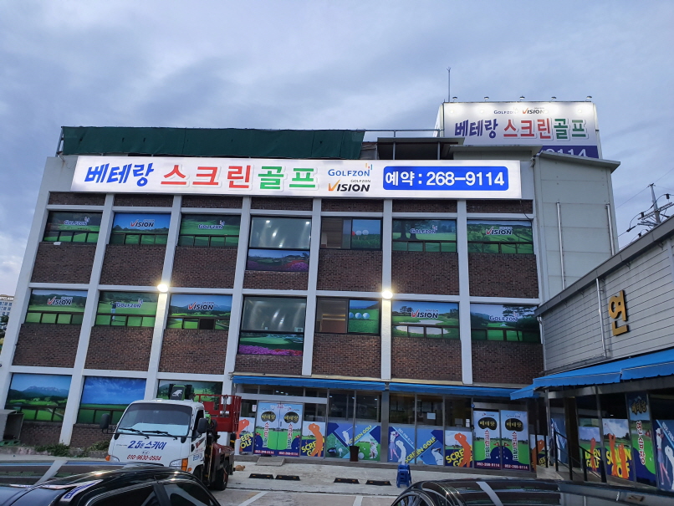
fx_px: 506
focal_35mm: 26
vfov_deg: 53.1
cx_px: 337
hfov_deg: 67.3
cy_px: 253
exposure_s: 1/120
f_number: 2.4
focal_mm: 4.3
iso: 100
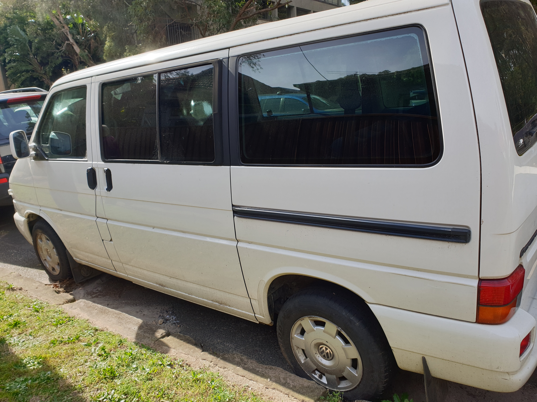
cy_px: 201
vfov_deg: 53.1
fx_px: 403
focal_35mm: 26
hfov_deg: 67.3
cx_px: 268
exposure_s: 1/458
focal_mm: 4.3
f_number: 2.4
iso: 50
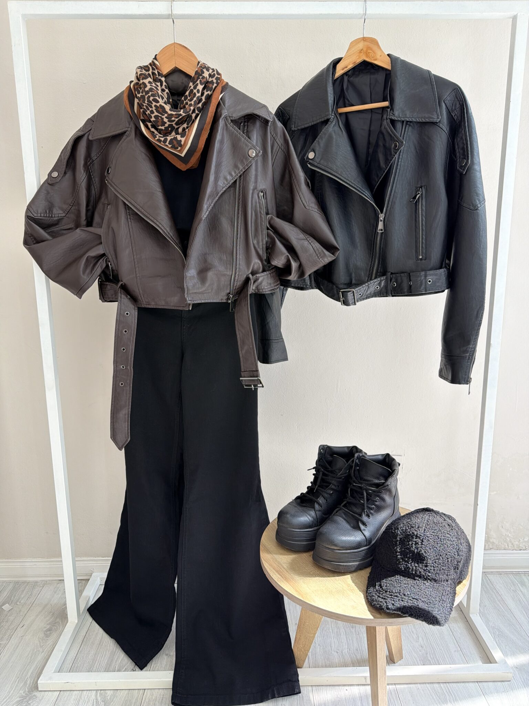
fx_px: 489
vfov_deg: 71.6
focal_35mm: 24
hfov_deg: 56.8
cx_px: 264
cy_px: 353
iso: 80
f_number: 1.78
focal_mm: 6.76
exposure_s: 1/419
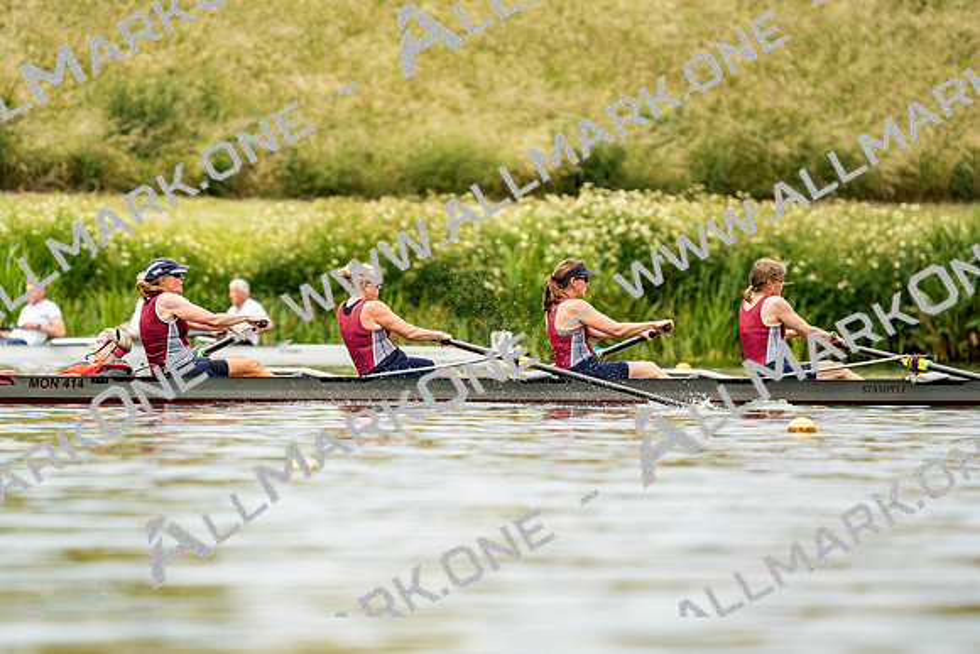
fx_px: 12715
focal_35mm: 467
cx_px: 490
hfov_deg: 4.4
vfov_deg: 2.9
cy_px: 327
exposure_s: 1/2000
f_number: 6.3
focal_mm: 467
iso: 500
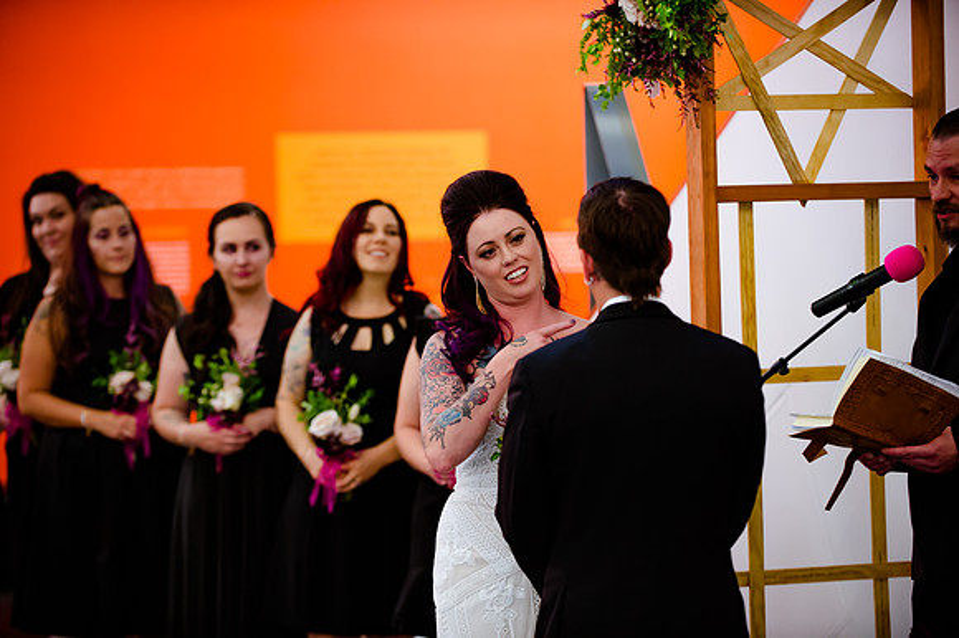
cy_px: 319
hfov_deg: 17.1
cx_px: 480
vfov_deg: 11.4
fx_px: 3195
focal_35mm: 120
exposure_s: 1/100
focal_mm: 120
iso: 2500
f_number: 2.8
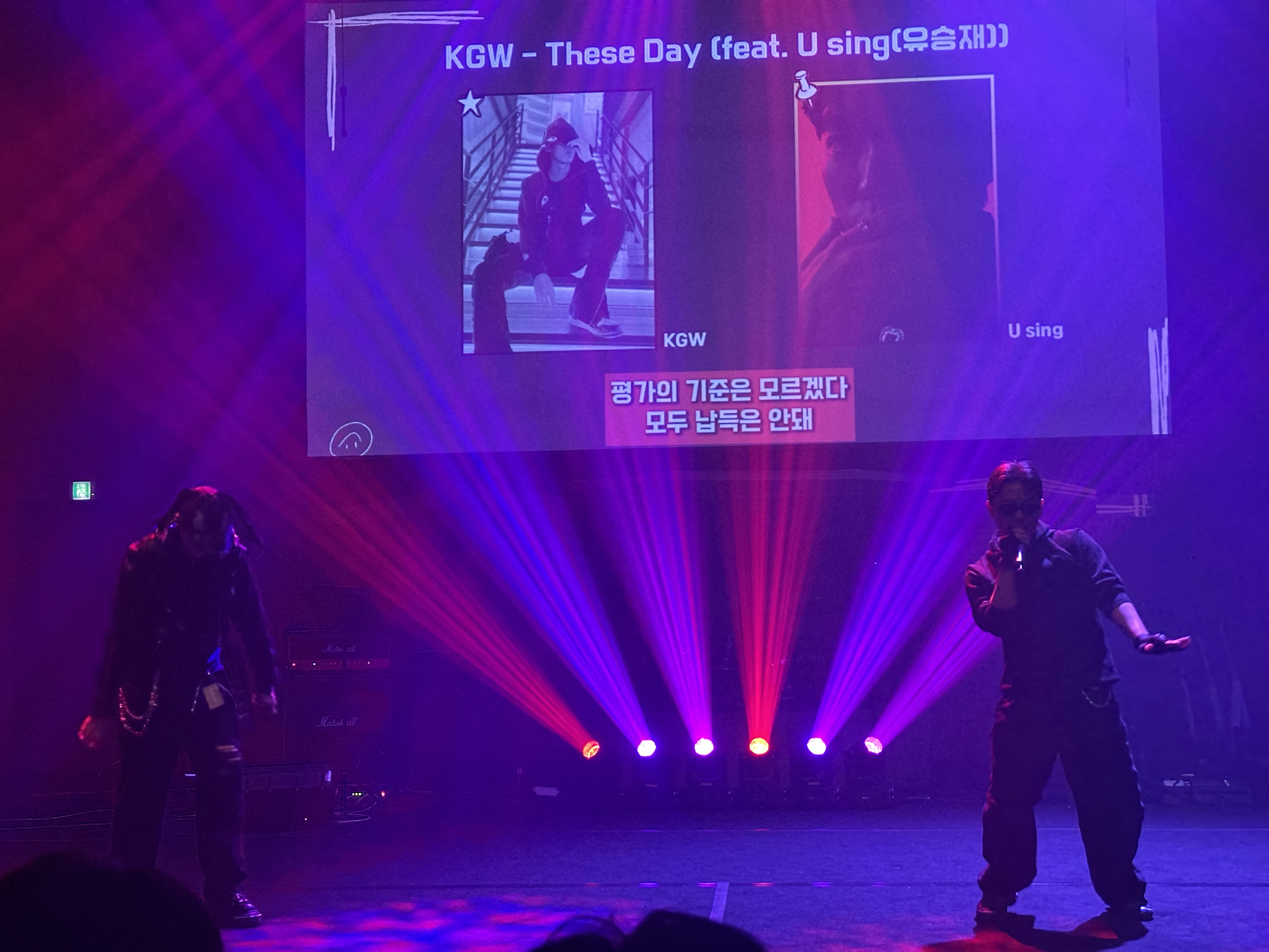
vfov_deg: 30.3
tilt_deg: +4.5
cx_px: 634
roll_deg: +0.9
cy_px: 476
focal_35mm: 48
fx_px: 1760
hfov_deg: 39.7
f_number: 1.78
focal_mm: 6.86
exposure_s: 1/40
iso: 400
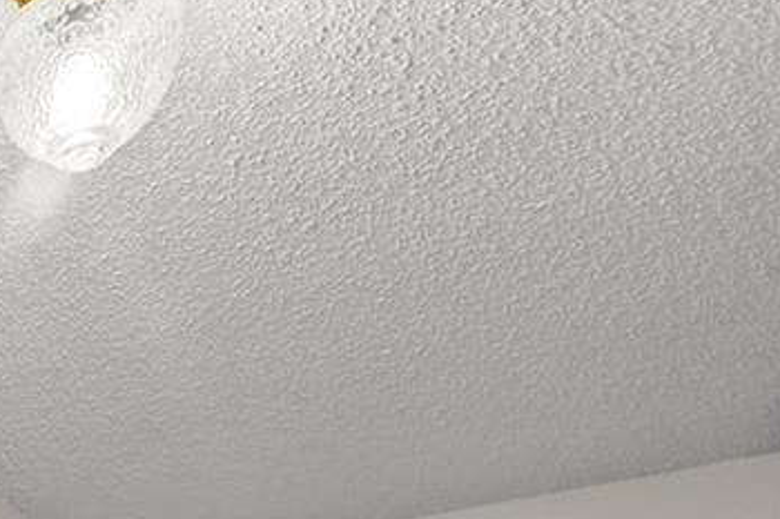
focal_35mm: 64
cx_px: -729
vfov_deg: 16.6
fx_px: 1386
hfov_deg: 19.7
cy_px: 1011
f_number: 9
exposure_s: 2.5
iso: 200
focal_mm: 14
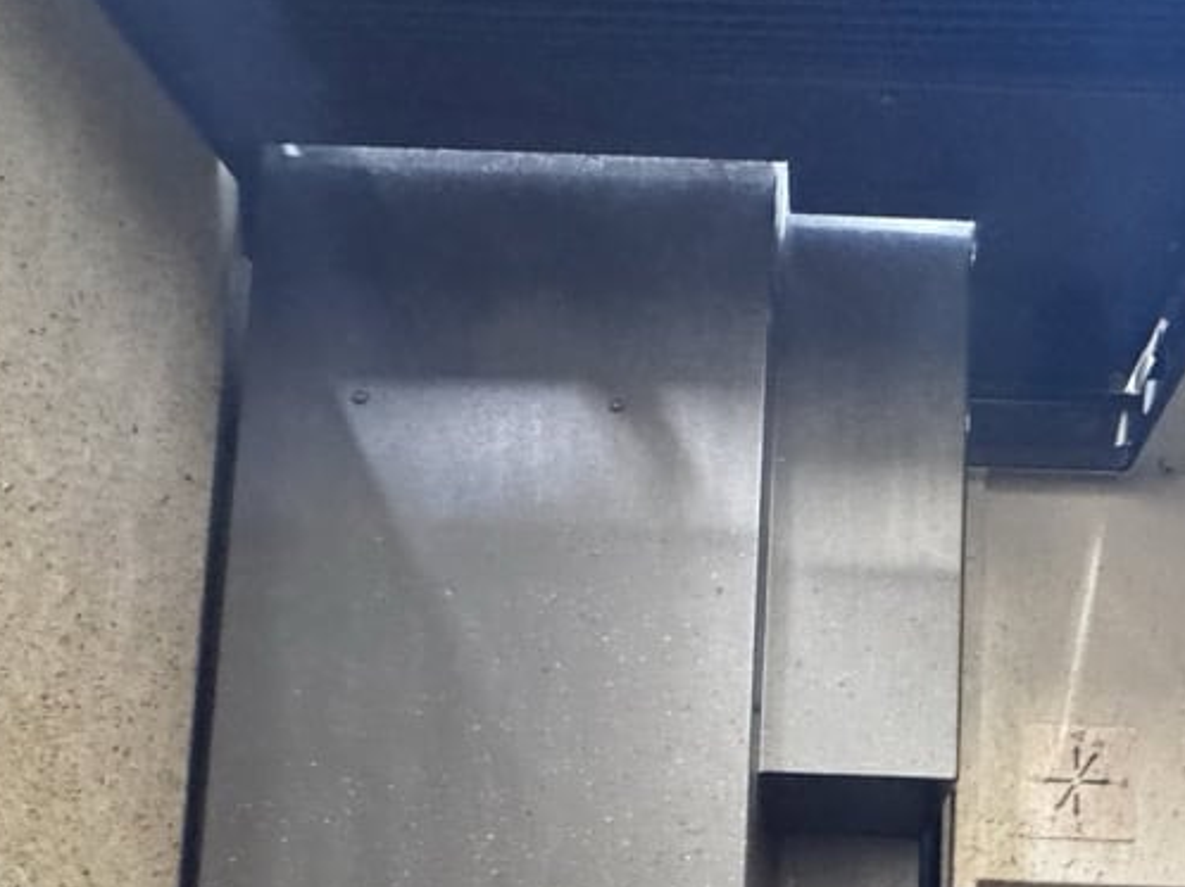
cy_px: 861
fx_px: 1232
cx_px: 842
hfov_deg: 49.9
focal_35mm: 36
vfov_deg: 36.2
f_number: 2.2
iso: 1250
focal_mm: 2.2
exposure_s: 1/40
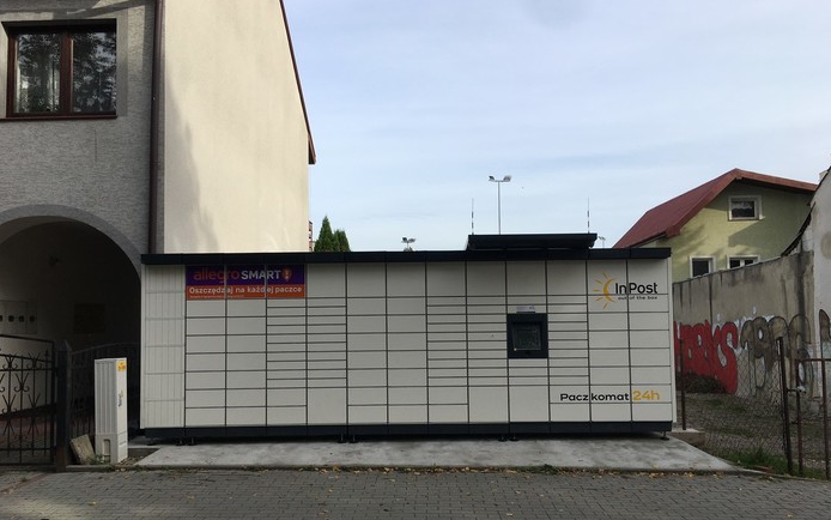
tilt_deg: +4.2
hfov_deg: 61.2
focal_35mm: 31
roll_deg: -0.9
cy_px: 291
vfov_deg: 40.6
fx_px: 702
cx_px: 418
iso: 25
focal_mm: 4.15
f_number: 2.2
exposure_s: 1/986
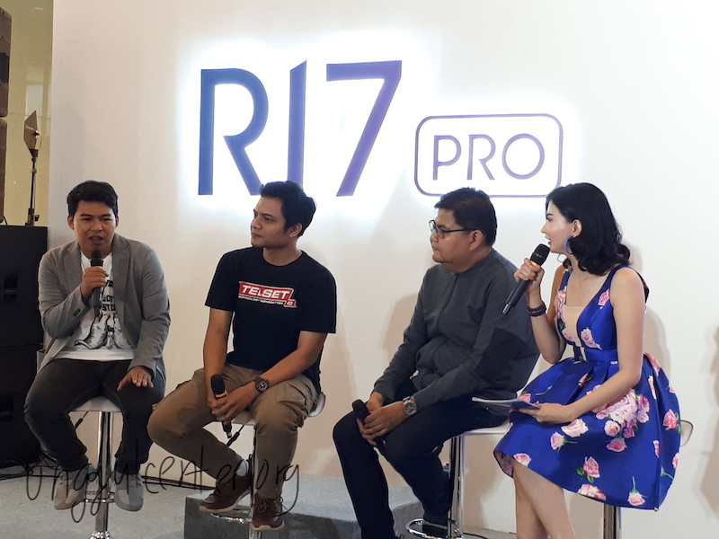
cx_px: 360
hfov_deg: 65.3
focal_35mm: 27
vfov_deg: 51.4
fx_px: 561
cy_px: 270
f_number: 1.9
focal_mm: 3.6
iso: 125
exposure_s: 1/33
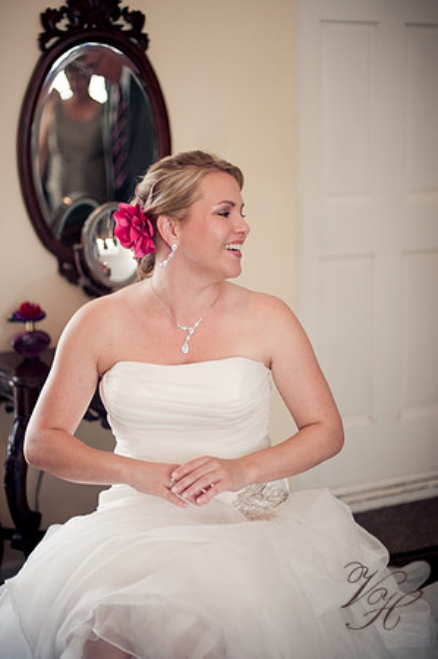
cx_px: 219
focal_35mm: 50
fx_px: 915
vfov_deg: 39.6
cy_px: 330
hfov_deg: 26.9
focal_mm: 50
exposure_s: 1/160
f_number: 1.4
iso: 400
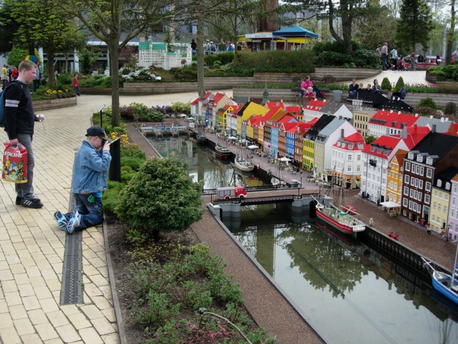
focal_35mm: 38
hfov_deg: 49.0
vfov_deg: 37.7
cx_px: 229
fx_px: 503
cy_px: 172
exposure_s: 1/724
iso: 64
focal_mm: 7.8
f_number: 2.8
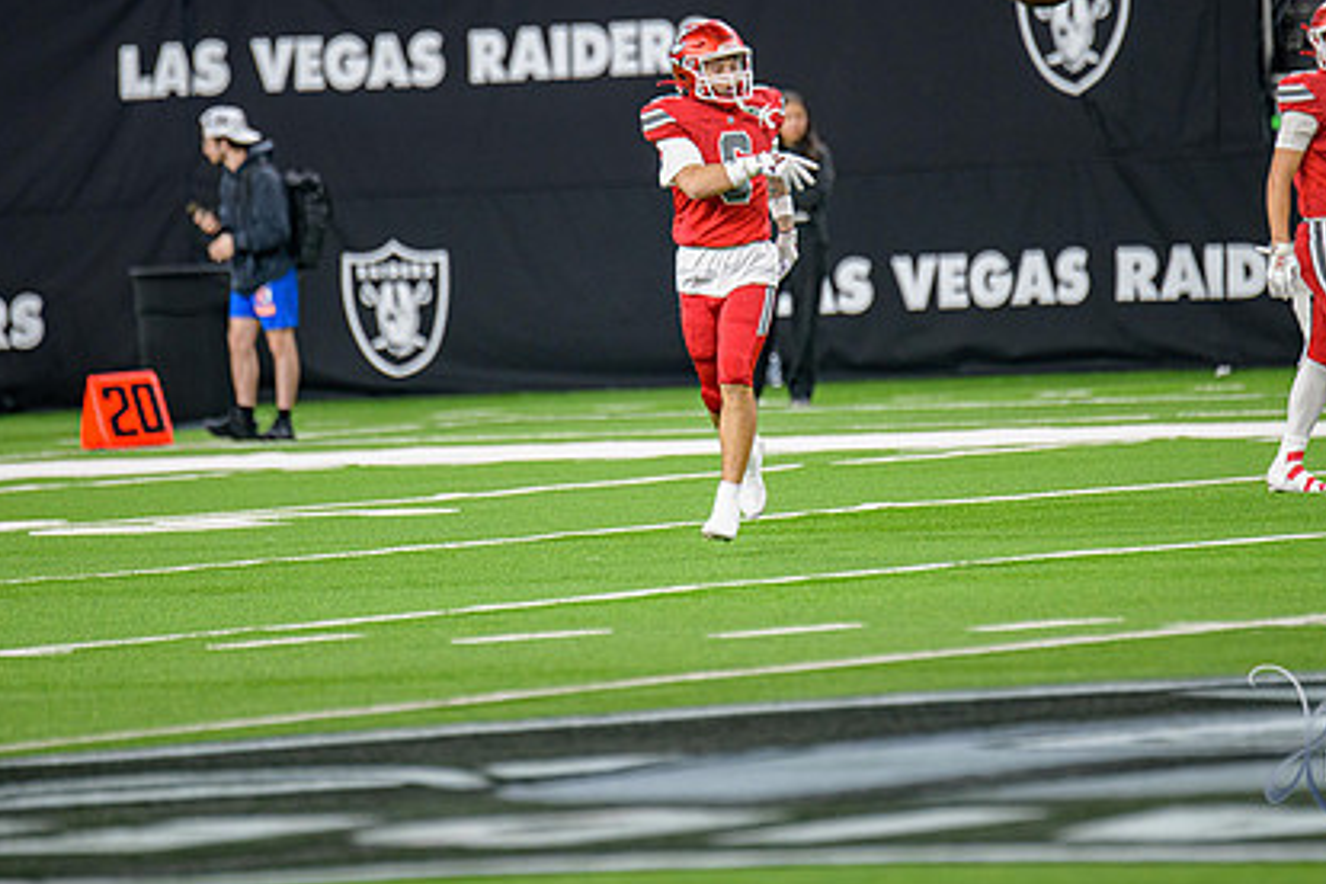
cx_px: 663
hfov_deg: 4.9
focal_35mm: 420
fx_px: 15469
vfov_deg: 3.3
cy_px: 280
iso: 1000
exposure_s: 1/400
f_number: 2.8
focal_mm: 300
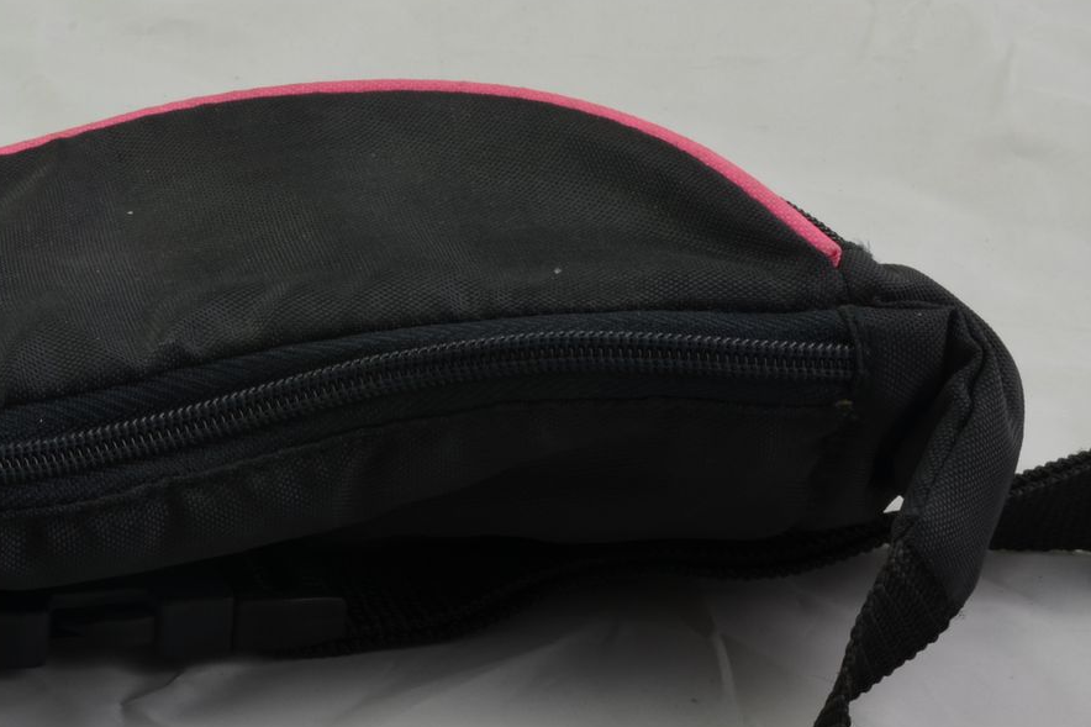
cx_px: 307
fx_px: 3696
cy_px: 542
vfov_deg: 11.2
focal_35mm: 122
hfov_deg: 16.7
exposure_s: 1/1.6
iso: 100
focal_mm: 40
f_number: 20
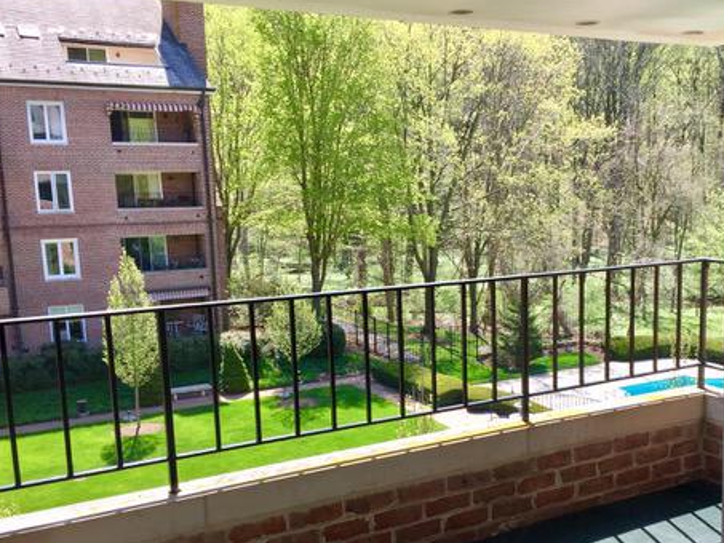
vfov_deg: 35.0
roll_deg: +2.1
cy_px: 342
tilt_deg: -9.5
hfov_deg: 45.3
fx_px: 858
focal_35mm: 41
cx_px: 460
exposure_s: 1/220
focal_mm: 4.15
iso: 32
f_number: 2.2
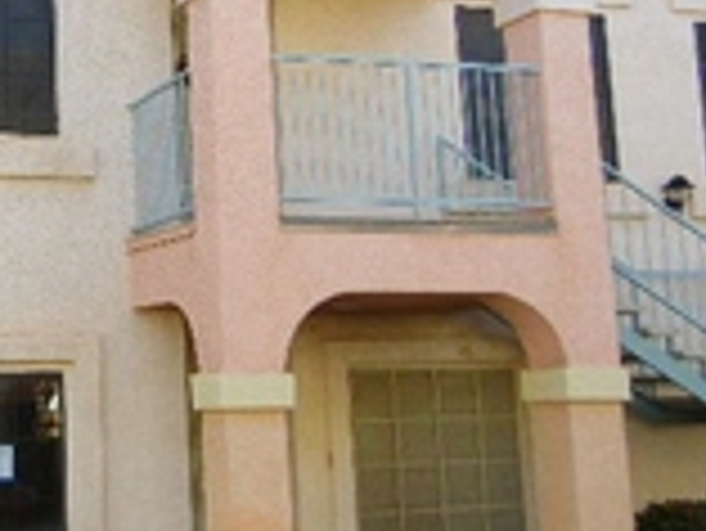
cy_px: 180
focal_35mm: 66
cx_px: 27
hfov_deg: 27.9
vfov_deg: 22.2
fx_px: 1347
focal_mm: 5.4
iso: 160
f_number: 3.5
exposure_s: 1/687
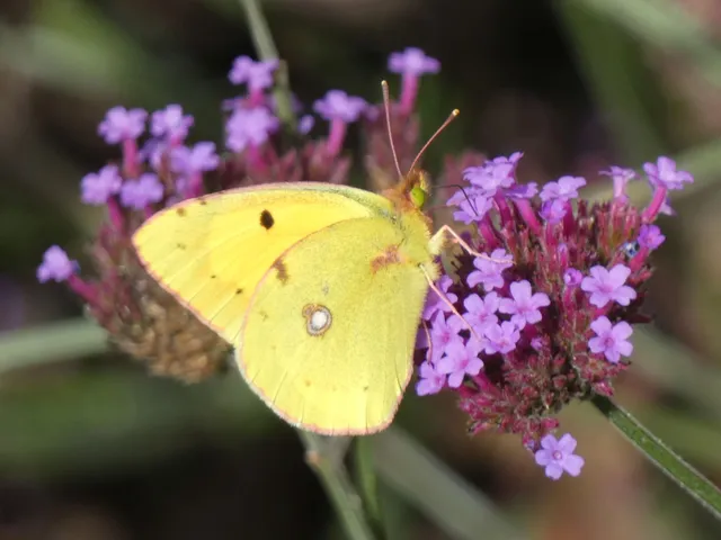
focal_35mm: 484
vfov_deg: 3.1
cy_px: 270
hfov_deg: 4.1
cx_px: 360
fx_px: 10081
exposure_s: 1/100
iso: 80
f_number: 5.6
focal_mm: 86.7
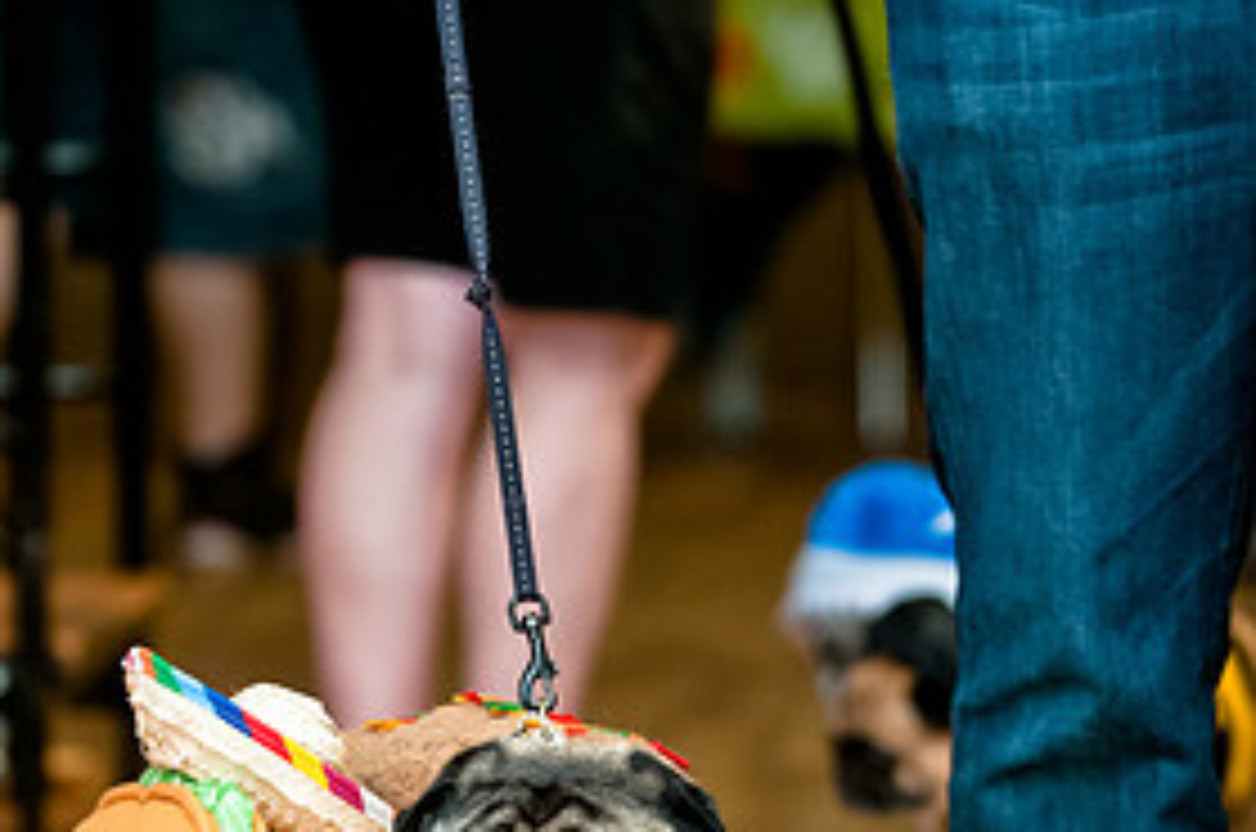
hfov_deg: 6.3
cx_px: 626
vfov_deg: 4.2
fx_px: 11390
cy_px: 740
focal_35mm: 327
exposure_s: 1/200
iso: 200
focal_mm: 105
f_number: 2.8
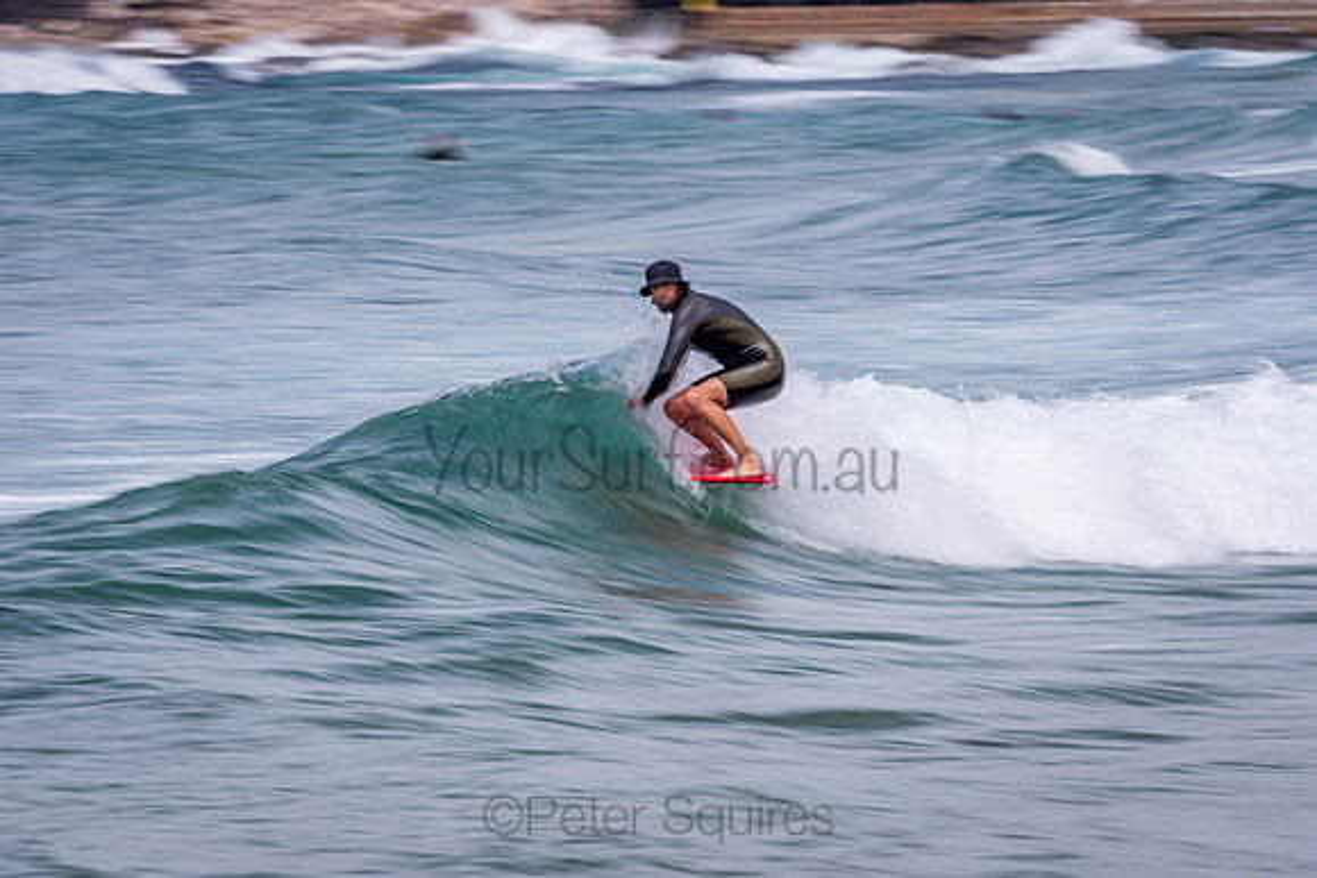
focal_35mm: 500
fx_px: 18295
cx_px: 658
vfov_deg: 2.8
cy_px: 439
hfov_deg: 4.1
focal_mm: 500
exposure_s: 1/20
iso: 64
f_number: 18
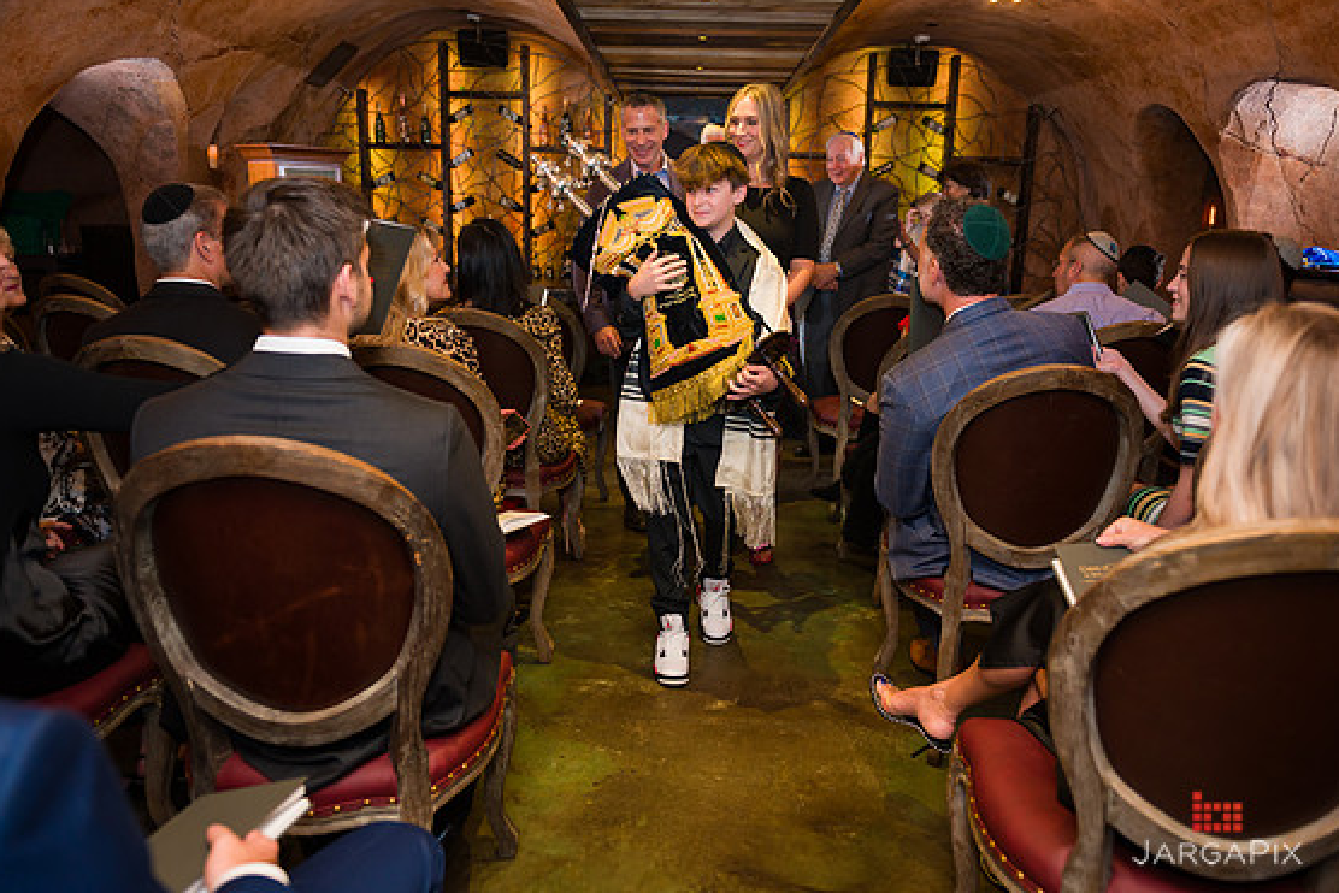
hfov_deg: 69.4
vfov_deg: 49.6
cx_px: 681
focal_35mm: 26
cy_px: 443
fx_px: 967
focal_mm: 24
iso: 1250
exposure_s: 1/200
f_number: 3.2
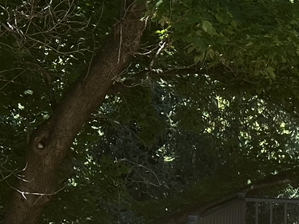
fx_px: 916
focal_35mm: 106
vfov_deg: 13.8
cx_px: 525
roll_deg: -3.1
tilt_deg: -5.7
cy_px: 221
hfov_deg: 16.0
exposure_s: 1/822
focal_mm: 6.86
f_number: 1.78
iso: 80
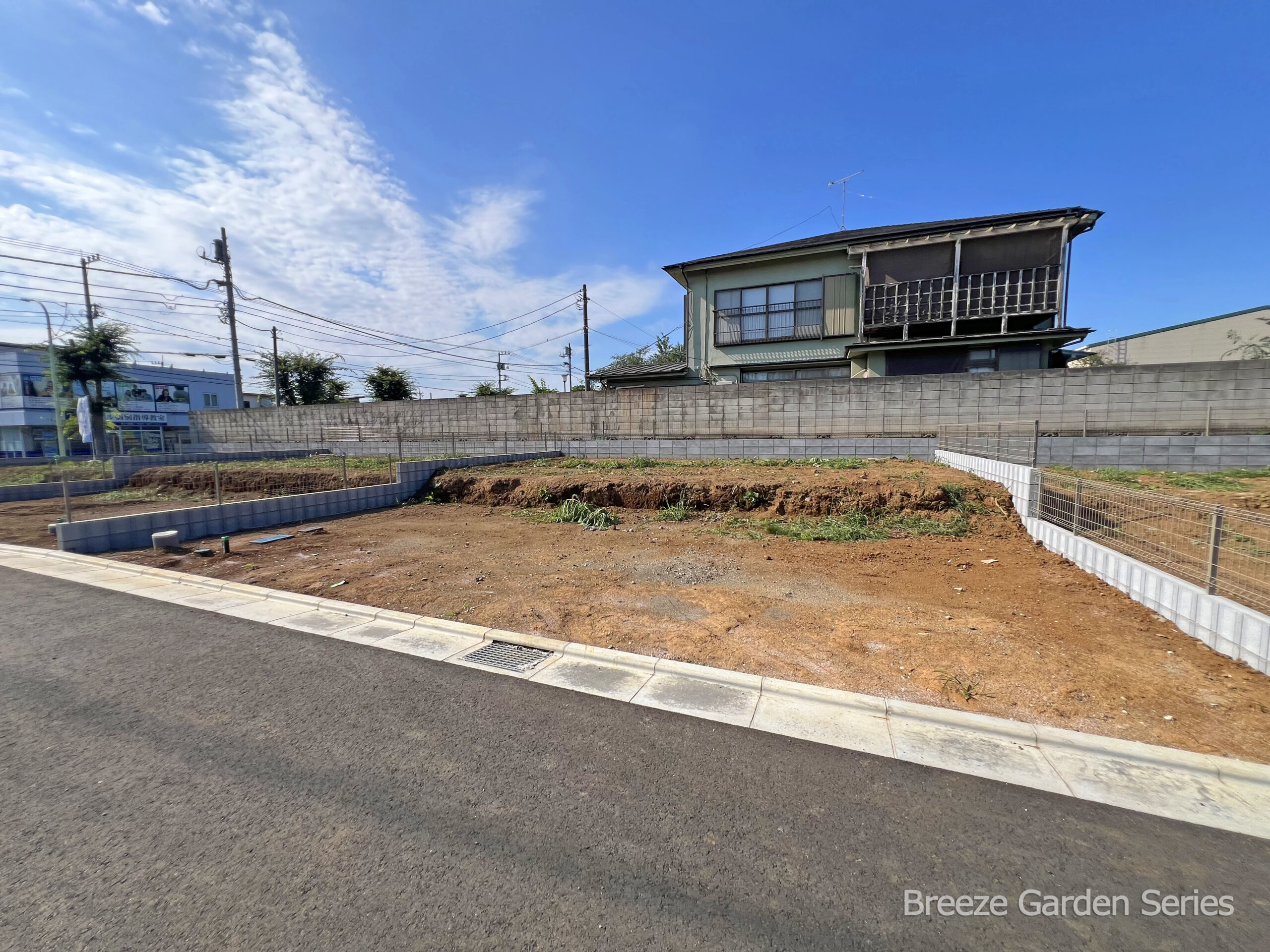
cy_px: 476
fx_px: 477
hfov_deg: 106.2
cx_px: 635
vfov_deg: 89.9
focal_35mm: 13
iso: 32
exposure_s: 1/1393
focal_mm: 1.57
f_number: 1.8
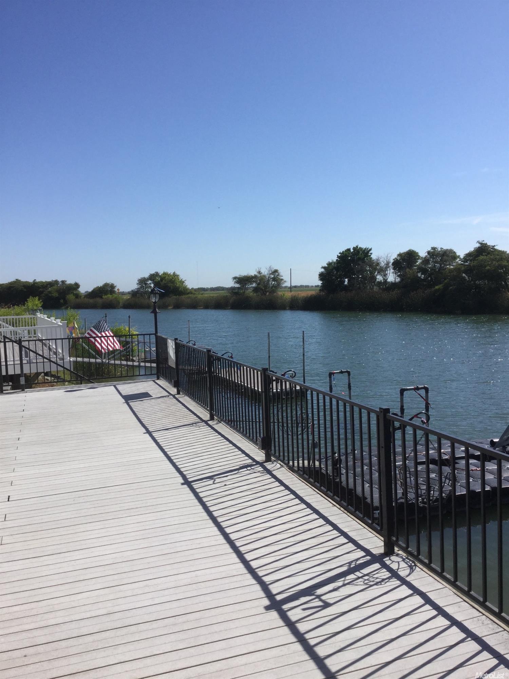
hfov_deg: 45.4
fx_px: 608
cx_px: 254
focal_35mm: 31
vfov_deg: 58.4
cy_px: 340
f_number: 2.4
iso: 25
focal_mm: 3.3
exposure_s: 1/1773
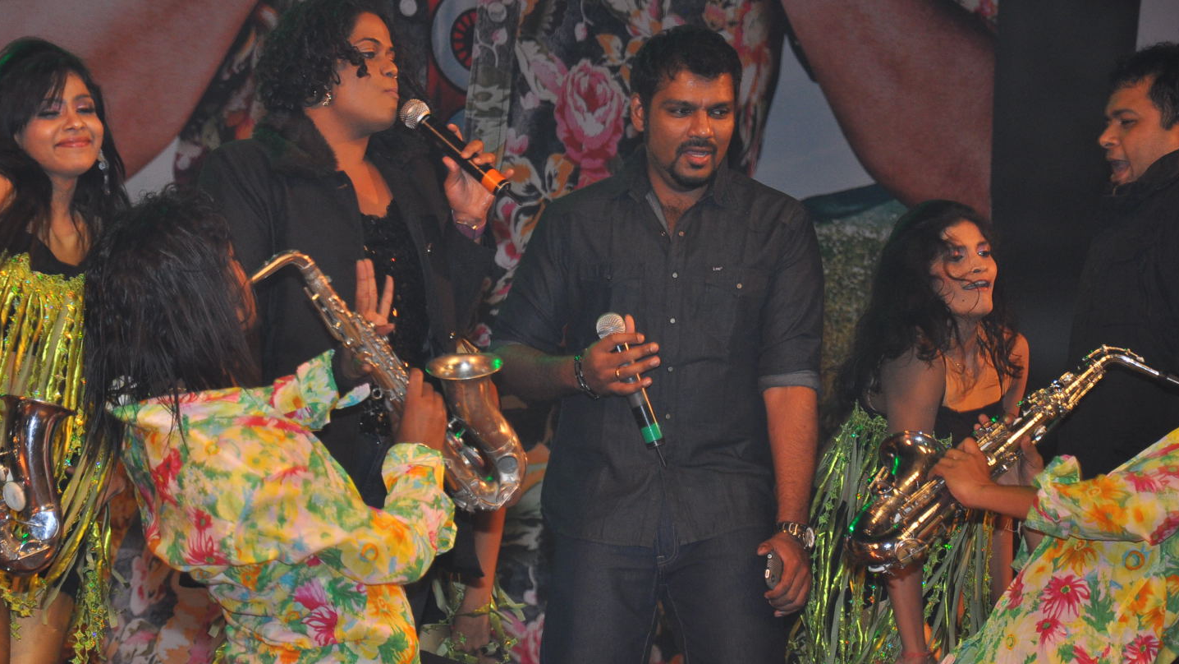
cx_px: 574
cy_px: 371
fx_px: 5740
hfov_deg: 11.7
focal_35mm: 184
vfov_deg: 6.6
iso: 640
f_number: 7.1
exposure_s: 1/100
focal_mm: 105
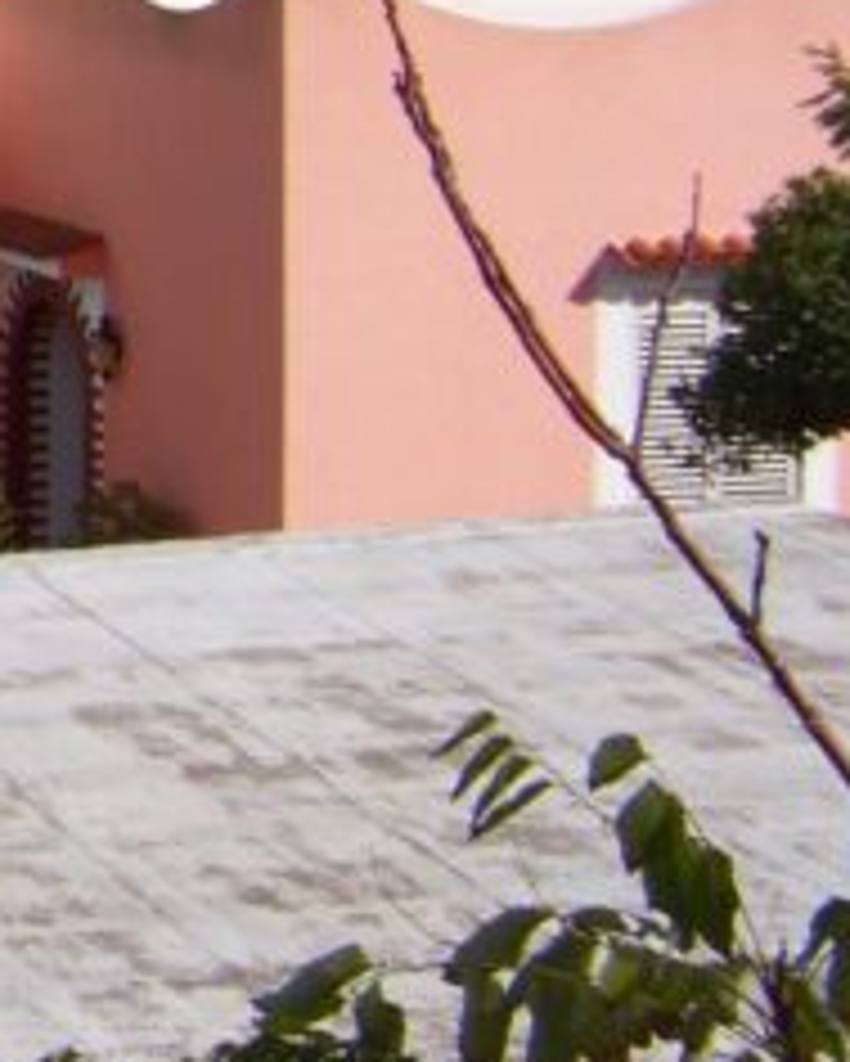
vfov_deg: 10.4
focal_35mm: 182
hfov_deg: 7.7
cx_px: -1444
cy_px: -346
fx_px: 5719
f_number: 4
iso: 67
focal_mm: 6.75
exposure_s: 1/800
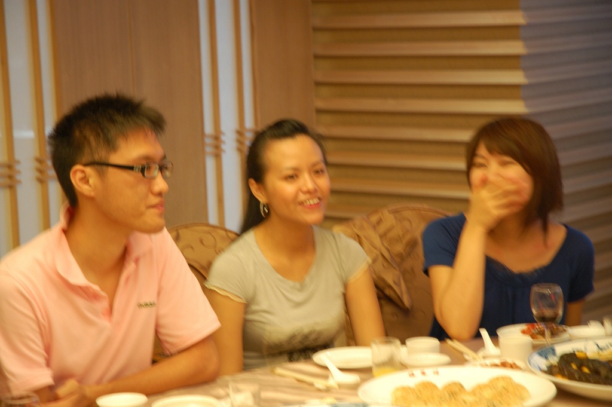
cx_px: 306
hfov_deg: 19.5
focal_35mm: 105
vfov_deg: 13.0
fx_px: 1784
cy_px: 204
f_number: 4.5
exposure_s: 1/20
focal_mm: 70
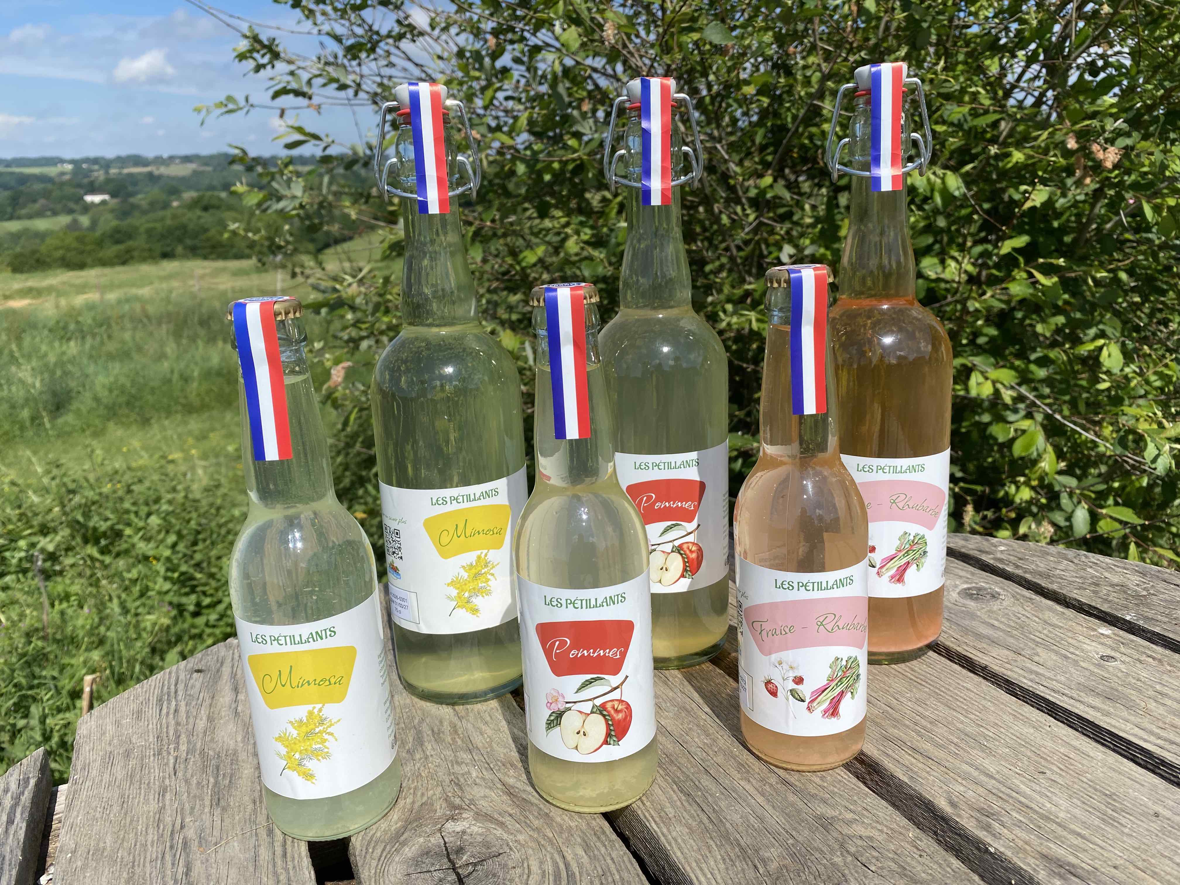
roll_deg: -0.3
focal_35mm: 26
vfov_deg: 53.1
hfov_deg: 67.3
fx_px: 886
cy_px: 442
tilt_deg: -16.1
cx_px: 590
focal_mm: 4.25
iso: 32
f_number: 1.8
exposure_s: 1/4274
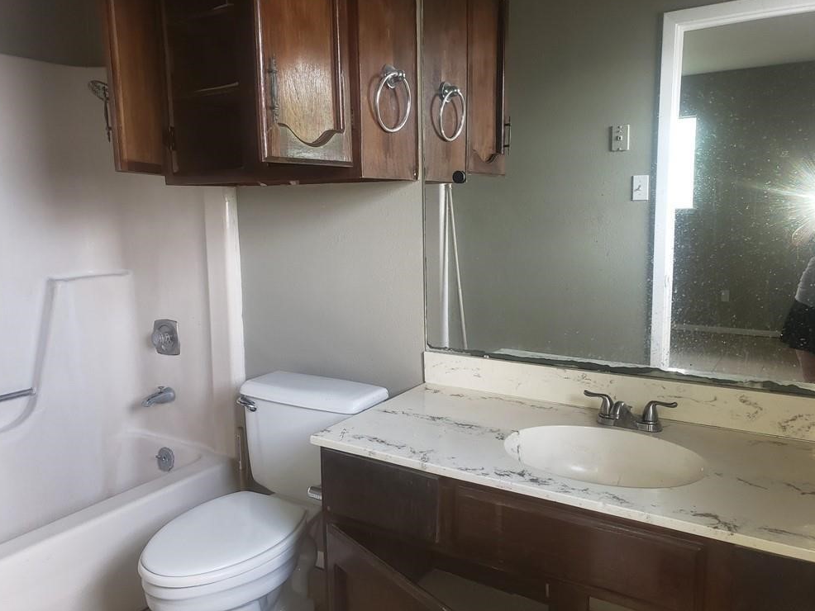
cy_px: 308
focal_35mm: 27
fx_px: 636
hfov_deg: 65.3
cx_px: 399
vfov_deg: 51.4
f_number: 2.4
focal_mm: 4.3
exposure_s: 1/33
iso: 100
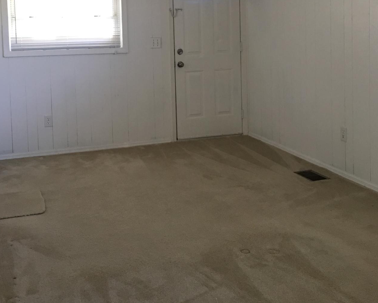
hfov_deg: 41.1
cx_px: 166
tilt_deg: -3.6
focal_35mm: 45
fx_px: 503
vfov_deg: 32.6
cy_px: 67
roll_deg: +1.2
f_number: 2.2
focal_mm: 4.15
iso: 100
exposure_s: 1/10
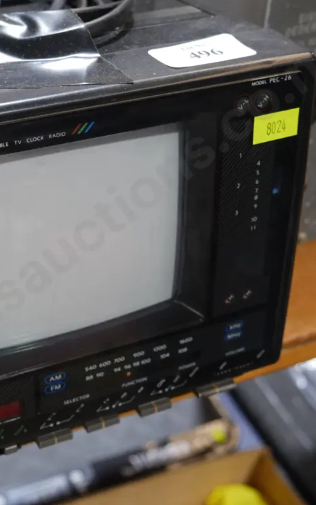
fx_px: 868
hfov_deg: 20.4
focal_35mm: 63
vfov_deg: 32.5
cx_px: 66
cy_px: 252
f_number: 4.7
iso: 800
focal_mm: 22
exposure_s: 1/60
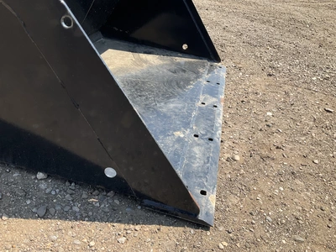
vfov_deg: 48.2
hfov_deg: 61.7
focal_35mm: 29
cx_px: 168
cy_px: 126
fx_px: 281
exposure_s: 1/829
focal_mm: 3
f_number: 1.8
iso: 25
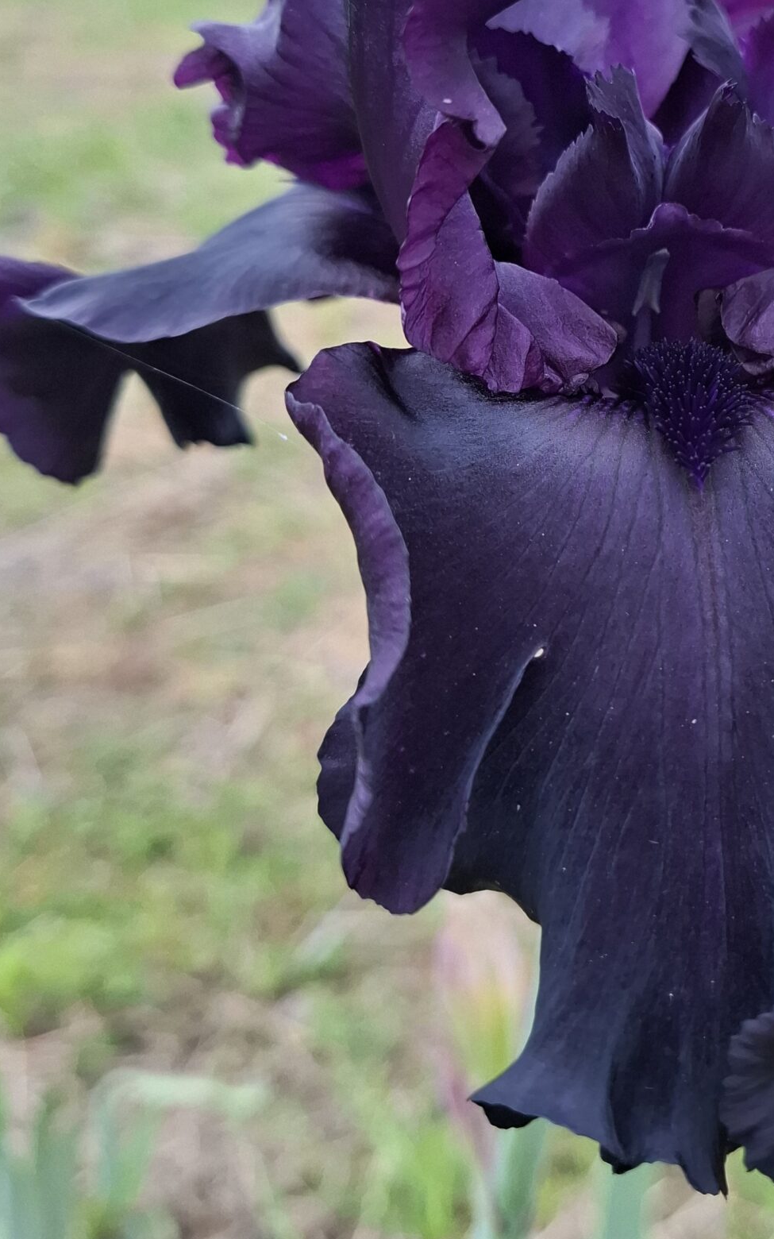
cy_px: 457
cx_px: 707
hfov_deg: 30.5
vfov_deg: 48.8
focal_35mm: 40
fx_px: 1350
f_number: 1.8
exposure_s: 1/238
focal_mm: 5.54
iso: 50
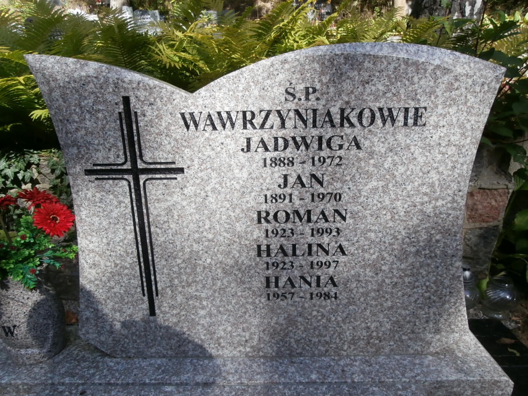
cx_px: 264
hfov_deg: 71.6
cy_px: 198
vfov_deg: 56.8
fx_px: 366
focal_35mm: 24
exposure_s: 1/60
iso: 100
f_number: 7.9
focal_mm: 4.2
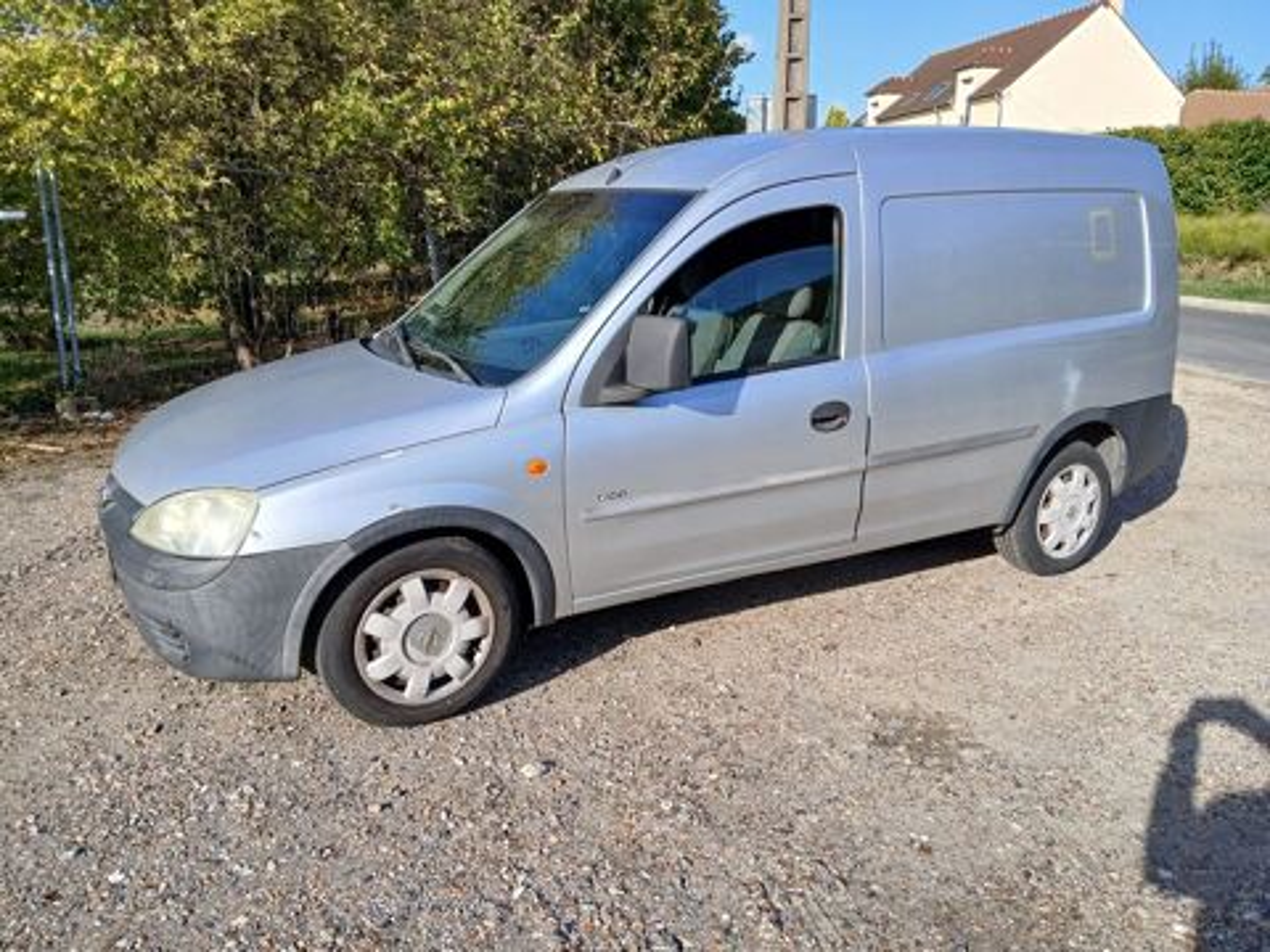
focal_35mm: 26
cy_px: 476
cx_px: 635
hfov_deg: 67.3
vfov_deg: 53.1
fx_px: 954
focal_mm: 3.98
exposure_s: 1/386
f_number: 1.8
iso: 20
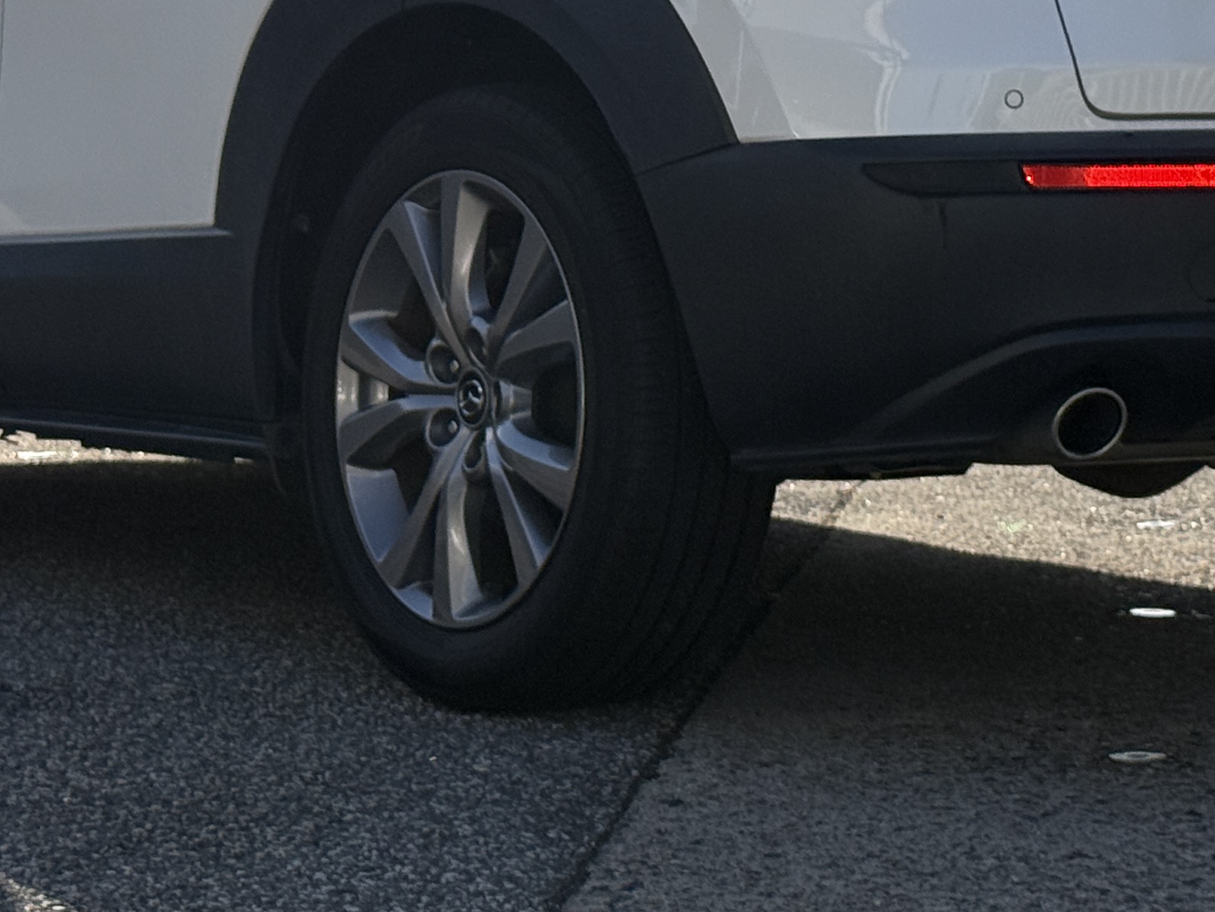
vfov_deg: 12.0
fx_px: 4283
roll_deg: -0.1
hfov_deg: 16.1
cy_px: -11
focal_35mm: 122
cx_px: 686
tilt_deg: +0.8
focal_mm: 6.76
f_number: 1.78
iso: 64
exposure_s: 1/7874
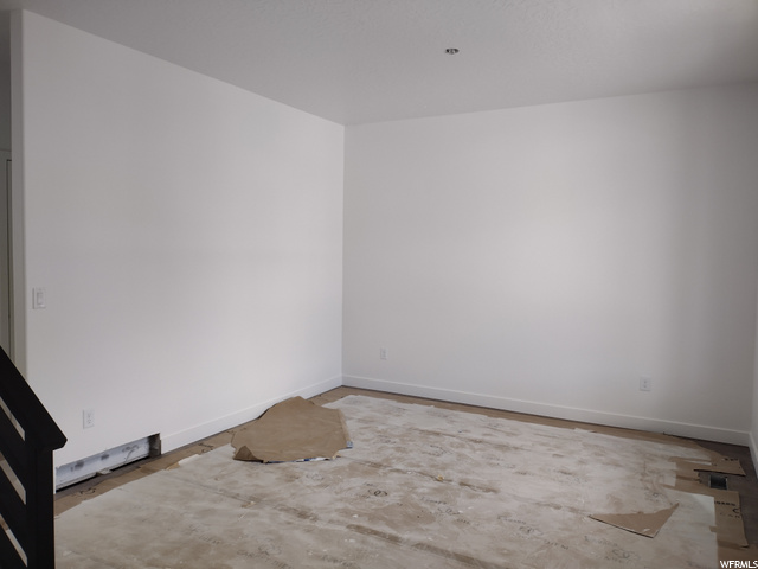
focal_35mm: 27
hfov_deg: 65.3
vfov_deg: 51.4
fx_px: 591
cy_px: 284
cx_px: 379
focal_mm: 4.71
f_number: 1.7
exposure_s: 1/120
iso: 119
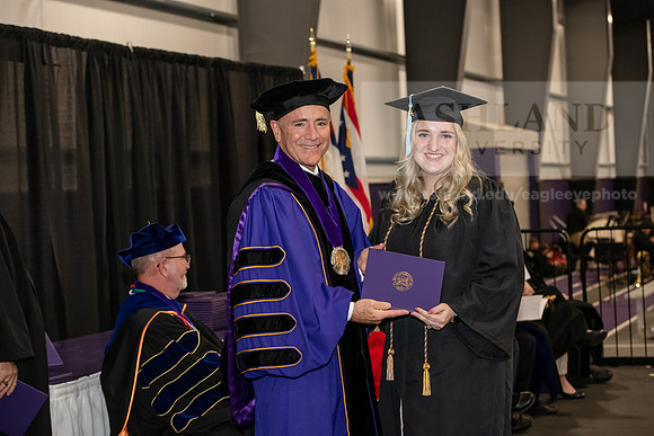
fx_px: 1272
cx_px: 327
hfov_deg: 28.8
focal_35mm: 70
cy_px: 218
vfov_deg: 19.5
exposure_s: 1/200
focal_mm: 70
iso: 2500
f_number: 5
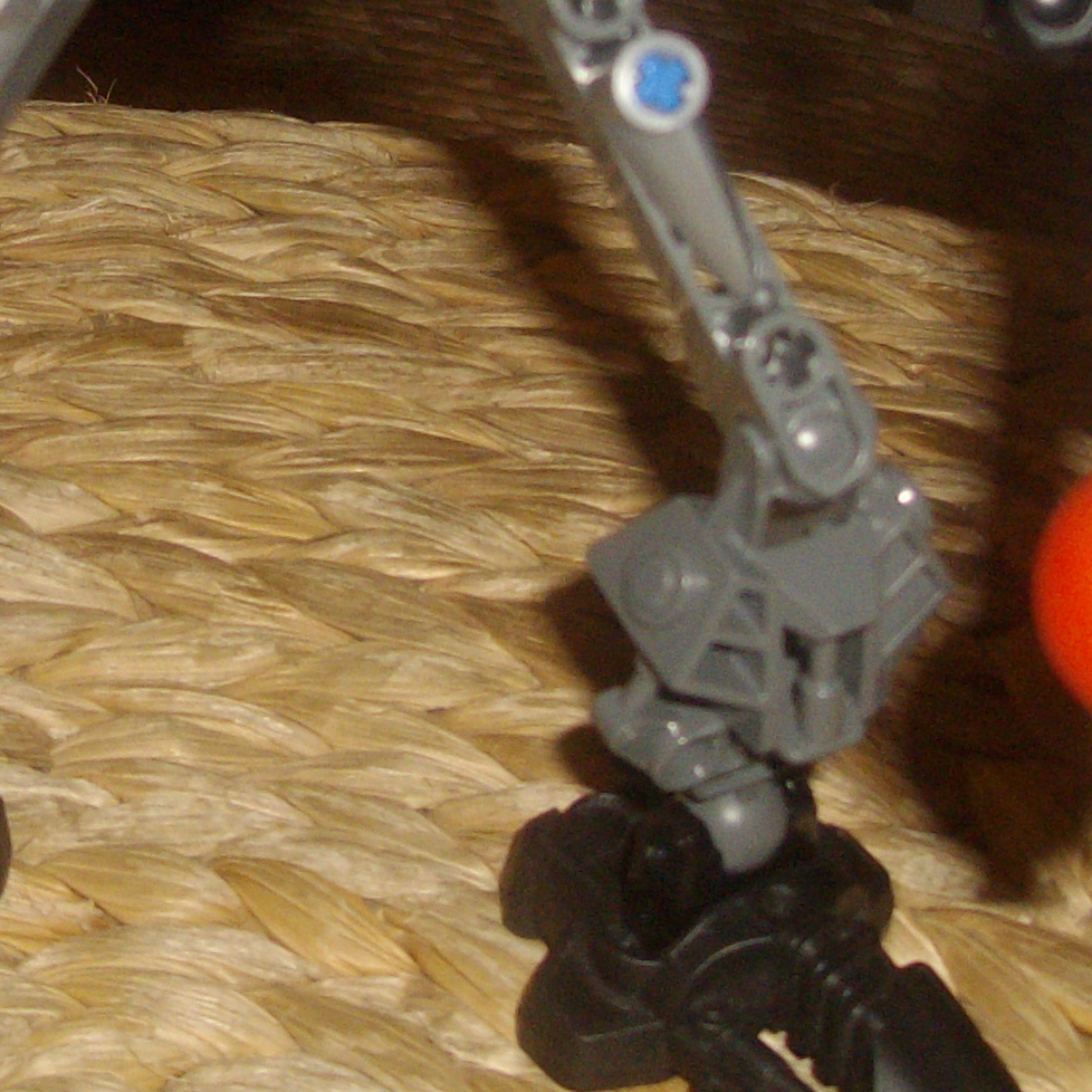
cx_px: 238
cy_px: 38
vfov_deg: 17.1
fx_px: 3569
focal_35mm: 100
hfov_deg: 17.3
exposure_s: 1/60
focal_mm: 6
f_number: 2.7
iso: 160
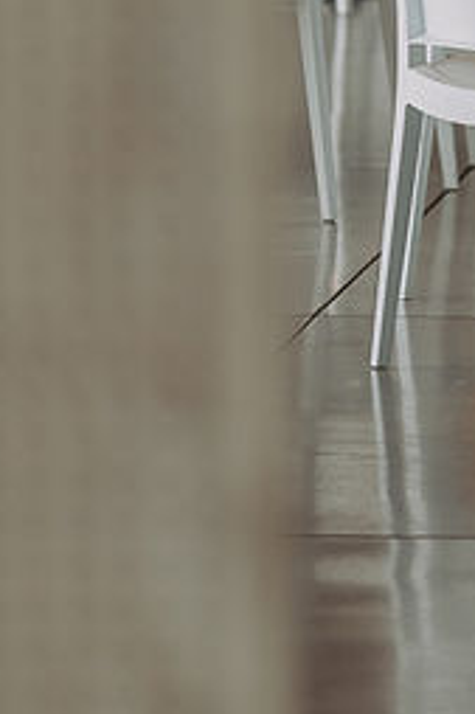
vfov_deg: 4.0
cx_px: 1147
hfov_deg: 2.6
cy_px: -545
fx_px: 10206
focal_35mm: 515
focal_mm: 85
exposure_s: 1/250
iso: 160
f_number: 1.8
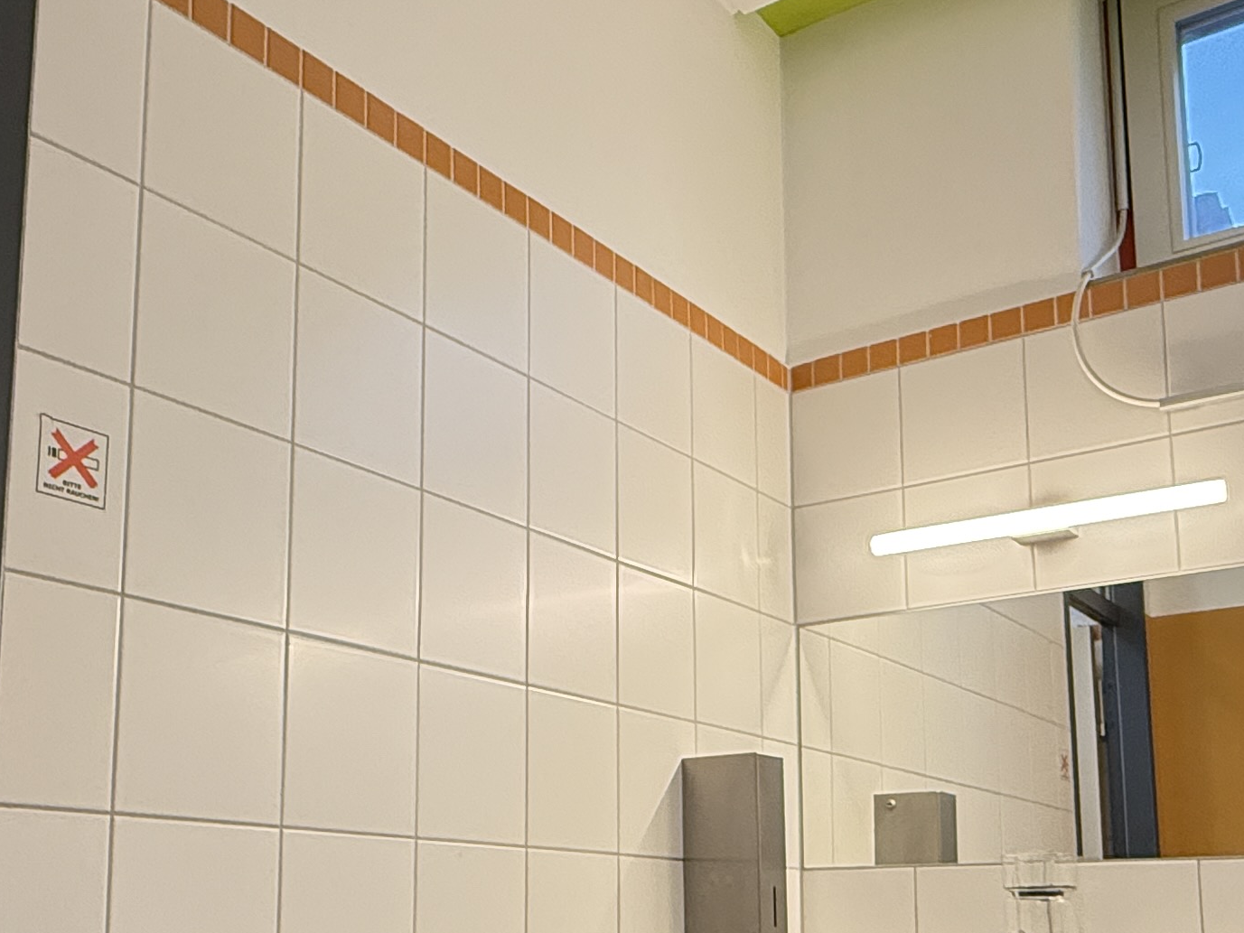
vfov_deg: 34.4
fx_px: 1474
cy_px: 708
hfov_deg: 45.6
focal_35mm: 41
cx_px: 524
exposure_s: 1/100
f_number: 2.2
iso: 400
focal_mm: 2.22
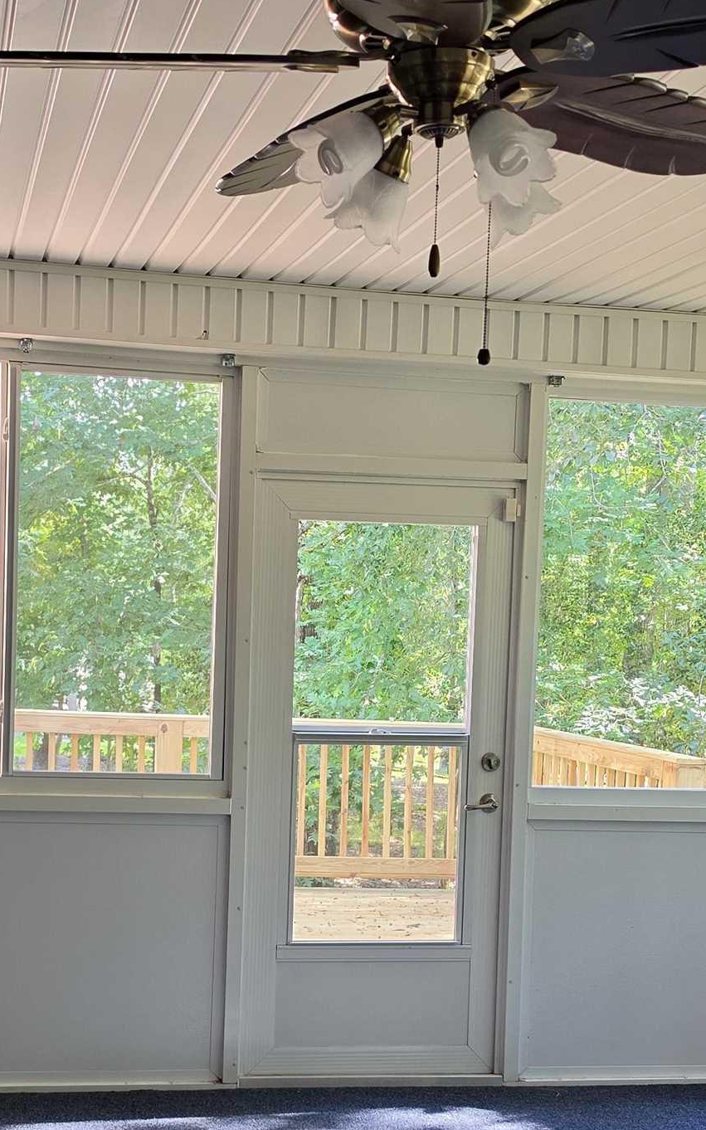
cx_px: 262
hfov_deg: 23.5
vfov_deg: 36.7
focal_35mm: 55
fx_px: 1694
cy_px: 712
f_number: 1.4
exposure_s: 1/120
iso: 100
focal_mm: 6.5
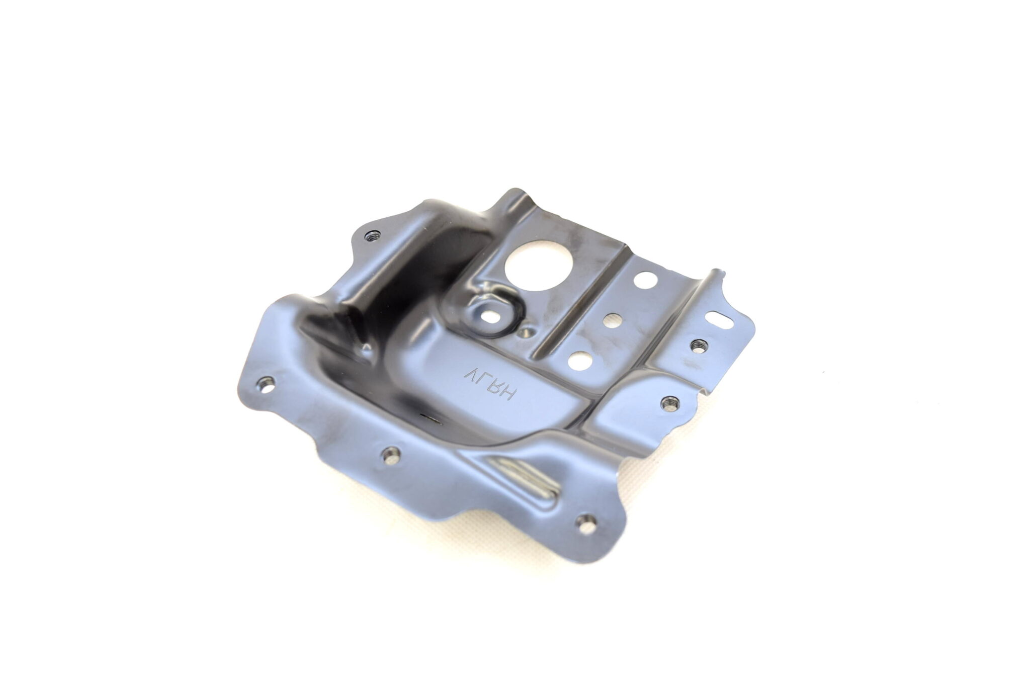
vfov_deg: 35.5
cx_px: 516
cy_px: 344
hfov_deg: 51.3
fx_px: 1075
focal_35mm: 38
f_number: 4.5
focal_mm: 25
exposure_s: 1/80
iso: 400
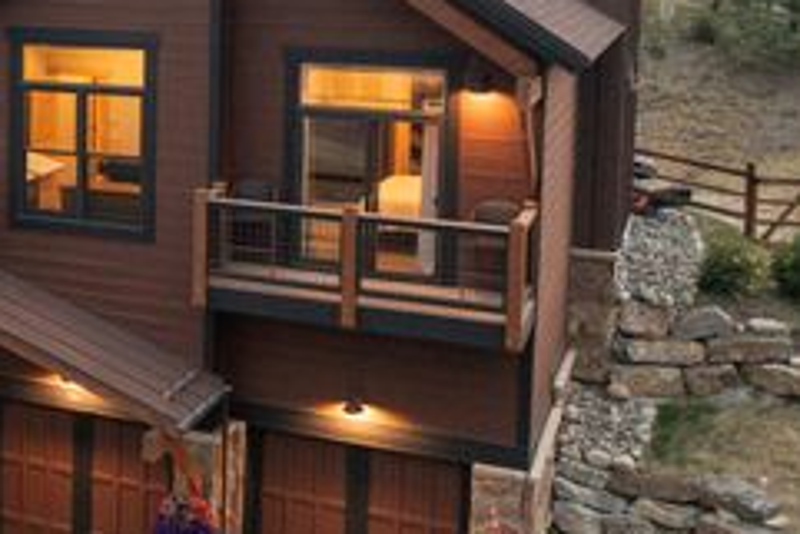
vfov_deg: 23.2
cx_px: -23
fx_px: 1290
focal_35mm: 58
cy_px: 151
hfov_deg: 31.5
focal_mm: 10.26
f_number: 2.8
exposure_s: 1/60
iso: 1600
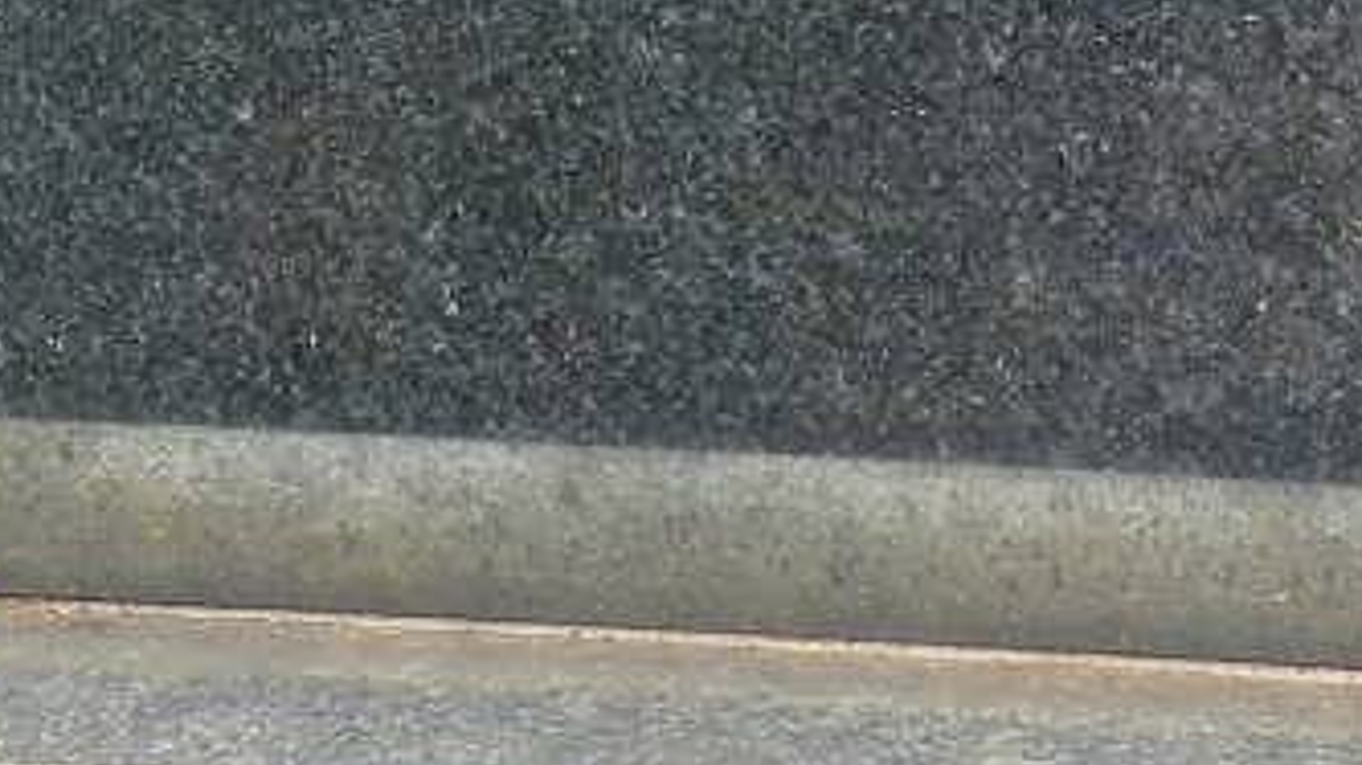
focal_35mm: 436
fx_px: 15740
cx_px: 1088
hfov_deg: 5.0
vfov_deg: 2.8
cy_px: -626
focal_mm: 19.7
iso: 64
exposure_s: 1/100
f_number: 4
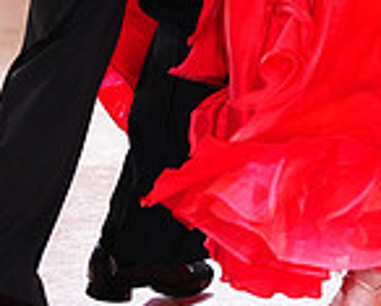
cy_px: -267
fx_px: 6116
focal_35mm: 542
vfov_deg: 2.8
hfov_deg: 3.6
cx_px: 226
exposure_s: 1/640
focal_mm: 145
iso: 2500
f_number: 2.8
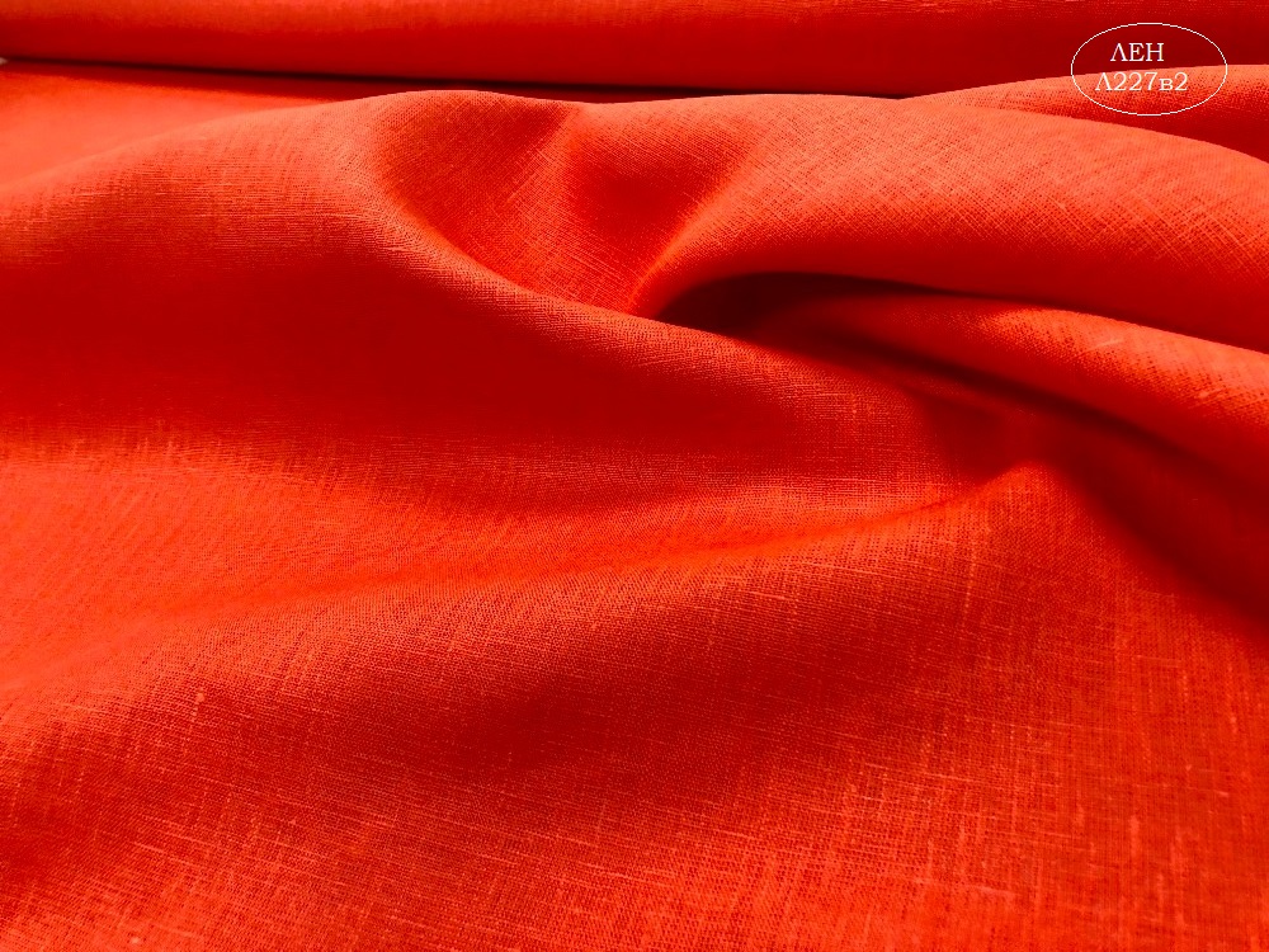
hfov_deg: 73.9
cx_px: 634
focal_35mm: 23
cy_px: 476
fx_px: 843
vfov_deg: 58.9
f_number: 3
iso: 125
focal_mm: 4
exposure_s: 1/40
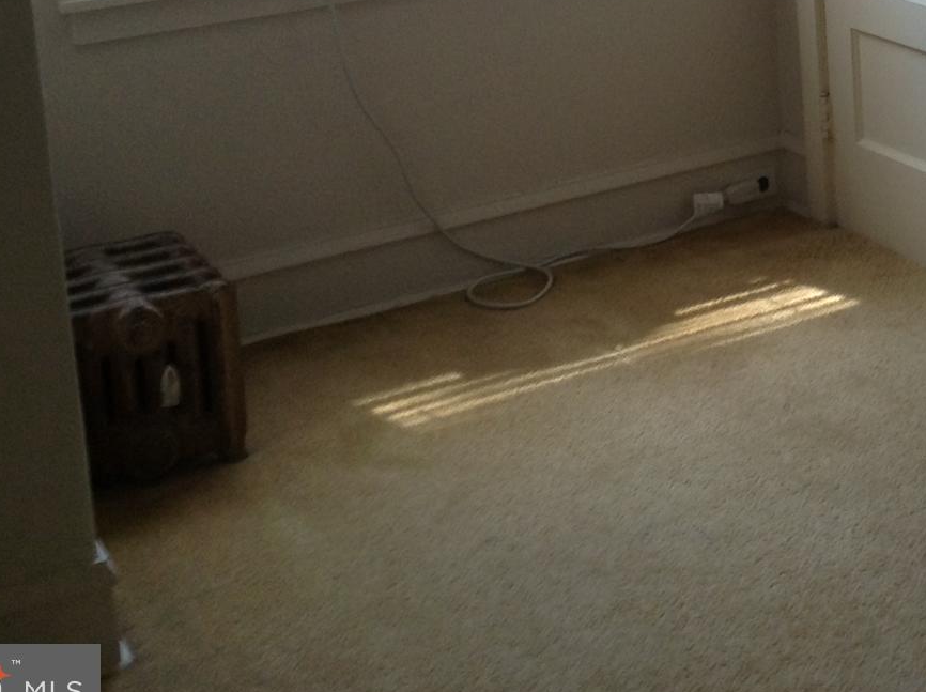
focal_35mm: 78
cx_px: 930
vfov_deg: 18.1
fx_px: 2084
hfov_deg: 23.9
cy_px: -87
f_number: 2.4
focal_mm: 3.3
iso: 40
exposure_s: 1/24
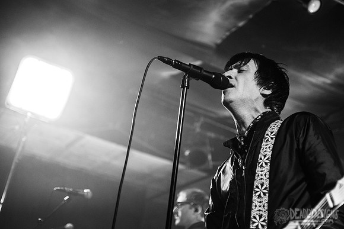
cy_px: 114
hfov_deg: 28.8
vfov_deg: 19.5
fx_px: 669
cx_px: 172
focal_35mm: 70
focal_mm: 70
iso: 2000
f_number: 2.8
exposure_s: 1/320
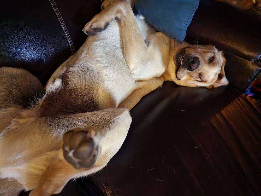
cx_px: 130
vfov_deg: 58.9
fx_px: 173
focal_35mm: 23
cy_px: 98
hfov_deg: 73.9
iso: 1600
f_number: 1.8
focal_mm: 6.4
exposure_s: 1/9
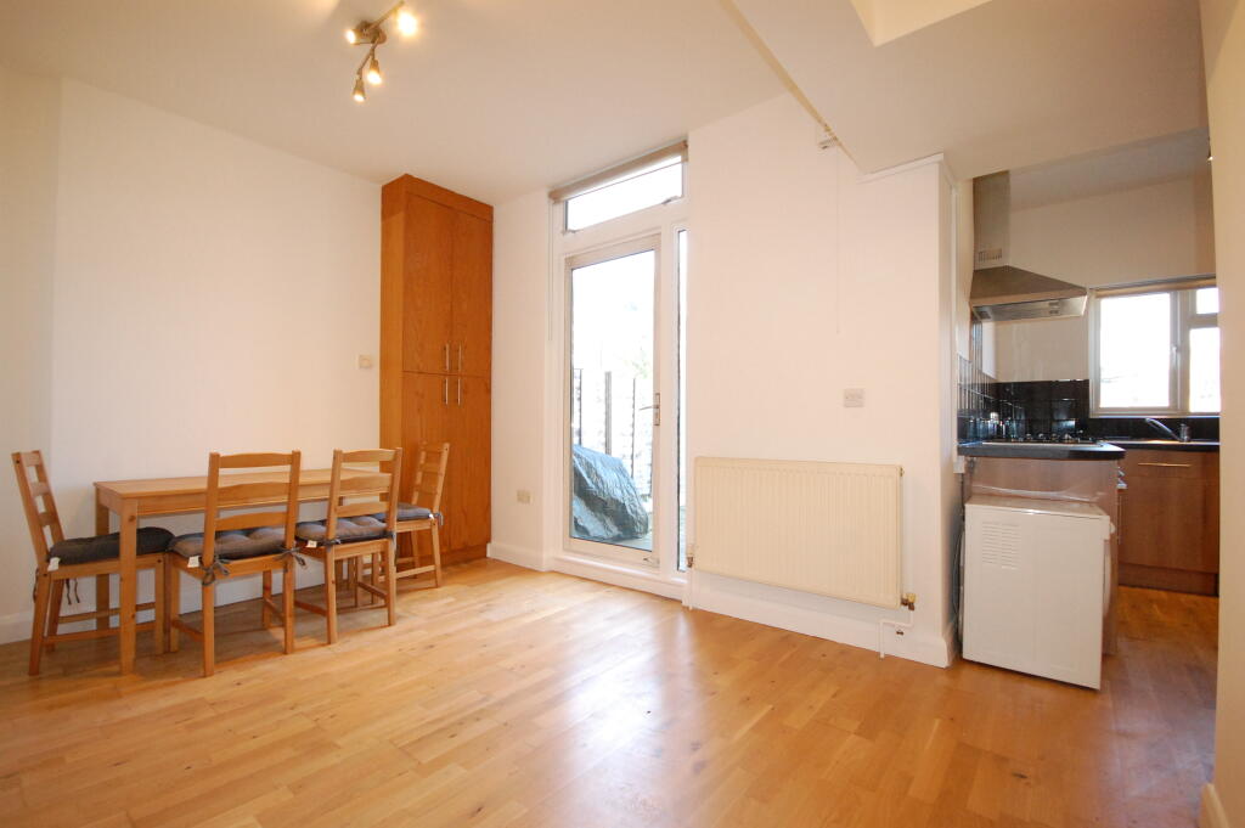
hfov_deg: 100.4
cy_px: 414
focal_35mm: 15
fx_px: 518
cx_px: 622
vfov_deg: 77.2
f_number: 5
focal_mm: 10
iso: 1600
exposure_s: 1/80
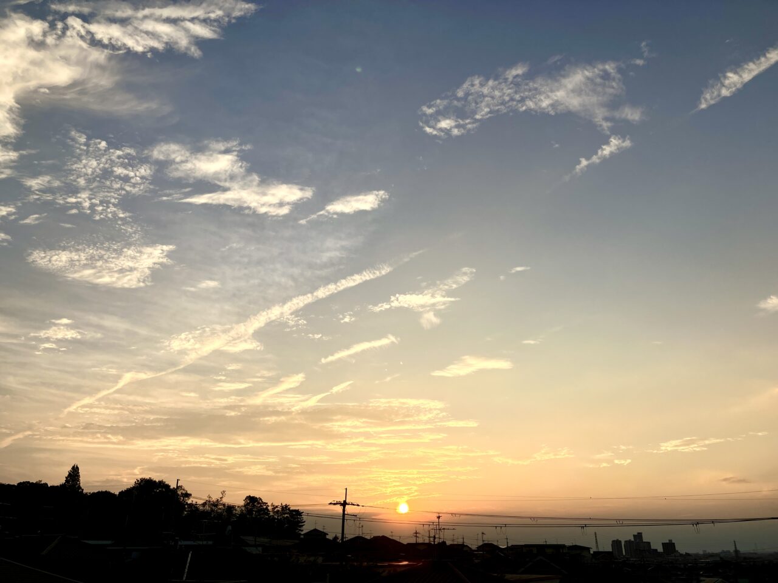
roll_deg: -0.8
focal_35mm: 28
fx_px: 629
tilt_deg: +22.0
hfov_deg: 63.4
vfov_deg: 49.7
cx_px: 389
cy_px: 292
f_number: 1.8
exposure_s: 1/1736
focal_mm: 3.99
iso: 32
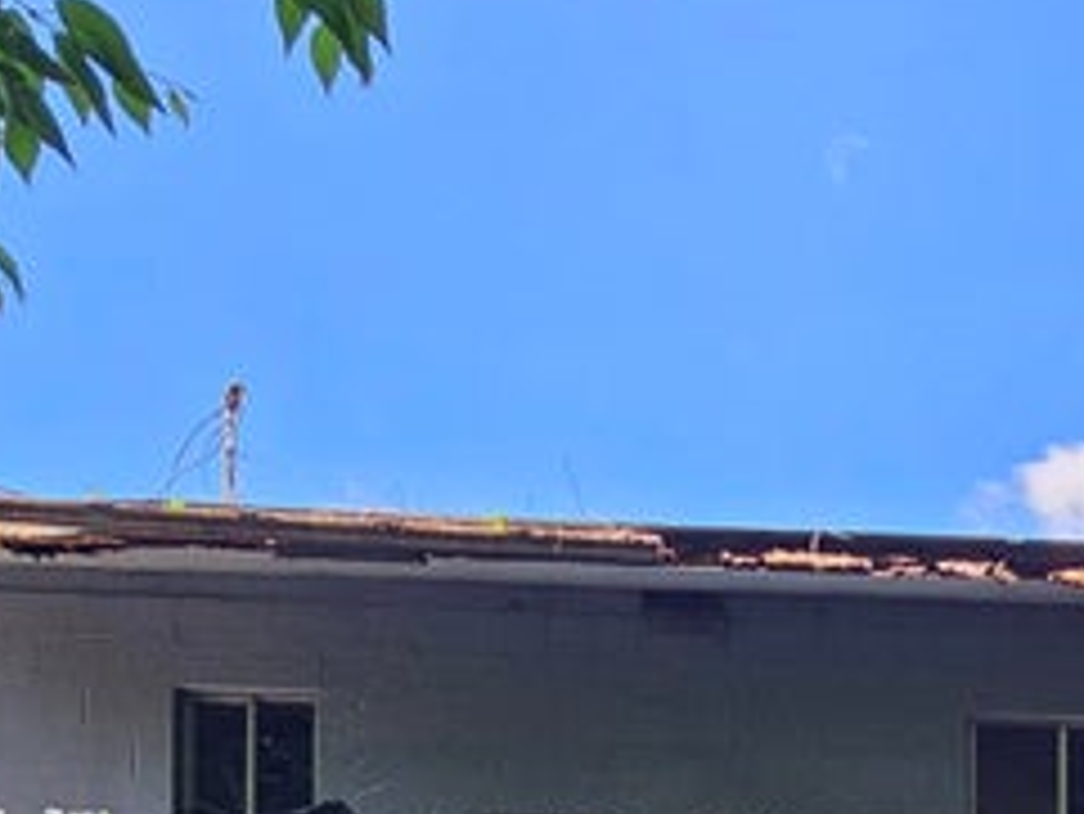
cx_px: 987
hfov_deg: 38.3
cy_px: 1264
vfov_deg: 23.9
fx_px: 1441
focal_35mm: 46
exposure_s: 1/193
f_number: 2.2
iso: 50
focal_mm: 2.2
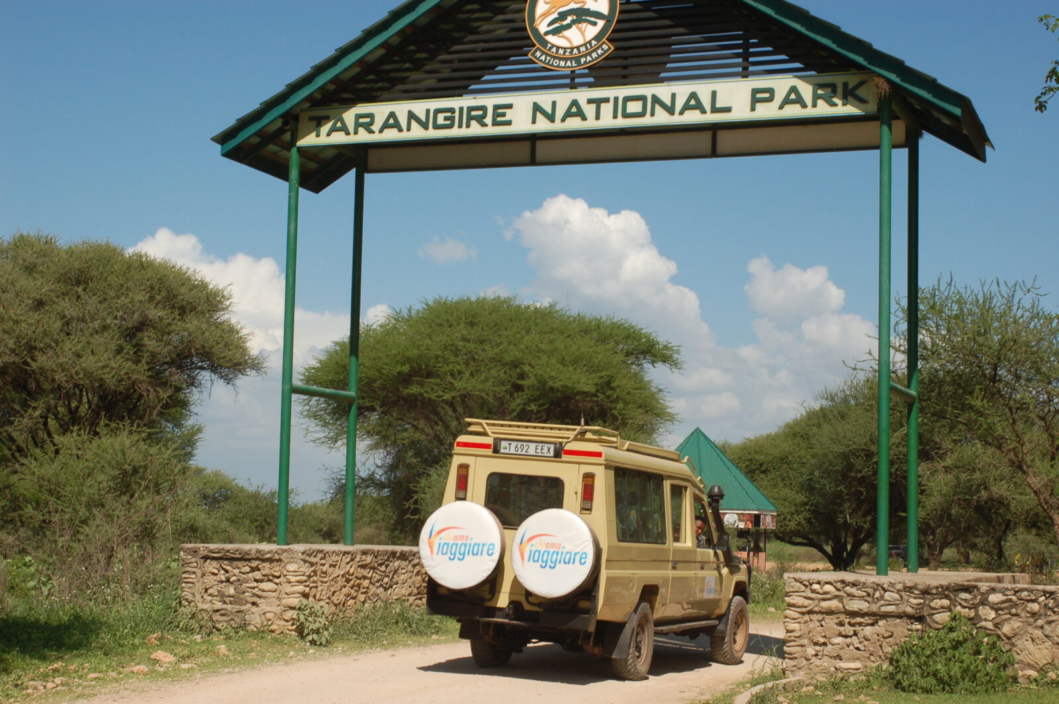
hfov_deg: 31.9
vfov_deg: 21.5
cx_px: 530
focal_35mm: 63
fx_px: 1852
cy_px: 352
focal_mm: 42
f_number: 10
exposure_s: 1/400
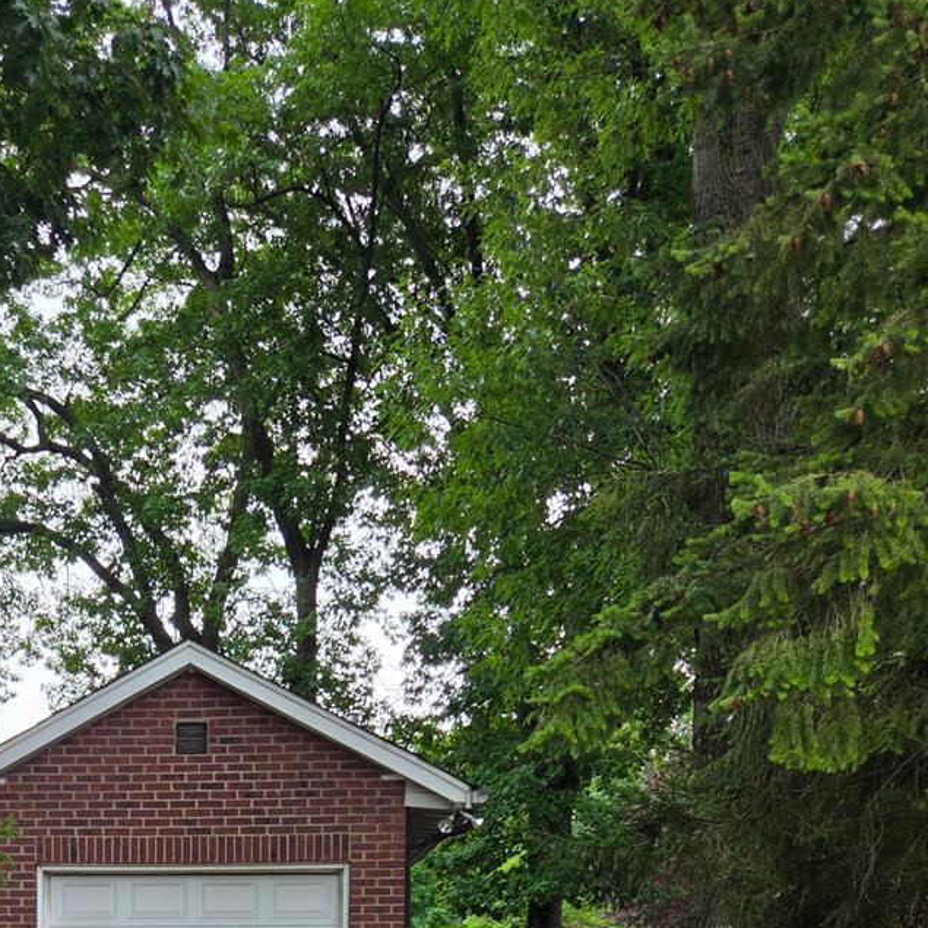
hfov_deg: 33.7
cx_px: 113
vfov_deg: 31.0
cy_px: 1054
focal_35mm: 48
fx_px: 1456
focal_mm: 5.4
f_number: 1.8
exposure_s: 1/180
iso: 64
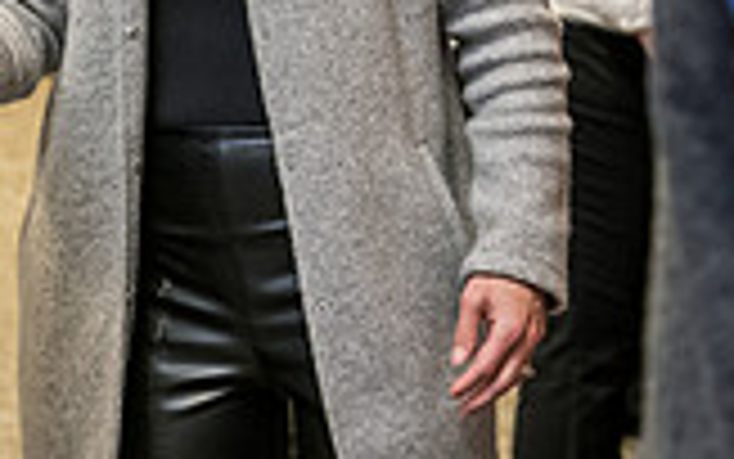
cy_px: -218
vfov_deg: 7.9
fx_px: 3262
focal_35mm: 163
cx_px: -279
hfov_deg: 12.4
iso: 2500
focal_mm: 45
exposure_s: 1/200
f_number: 3.2
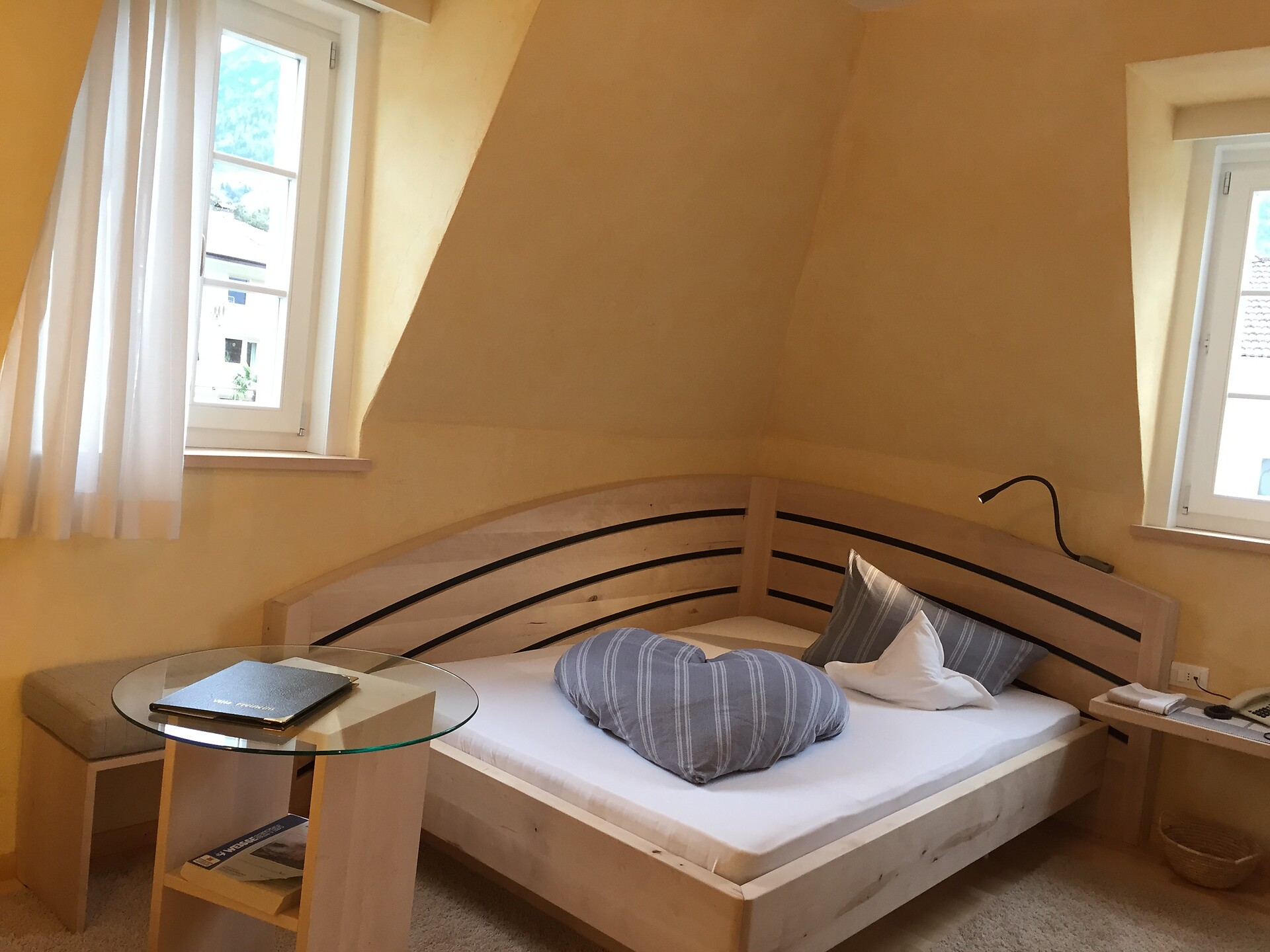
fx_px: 1064
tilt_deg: -4.5
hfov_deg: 61.7
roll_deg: -4.2
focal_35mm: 29
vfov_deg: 48.2
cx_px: 635
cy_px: 476
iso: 80
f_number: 2.2
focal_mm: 4.15
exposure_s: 1/30
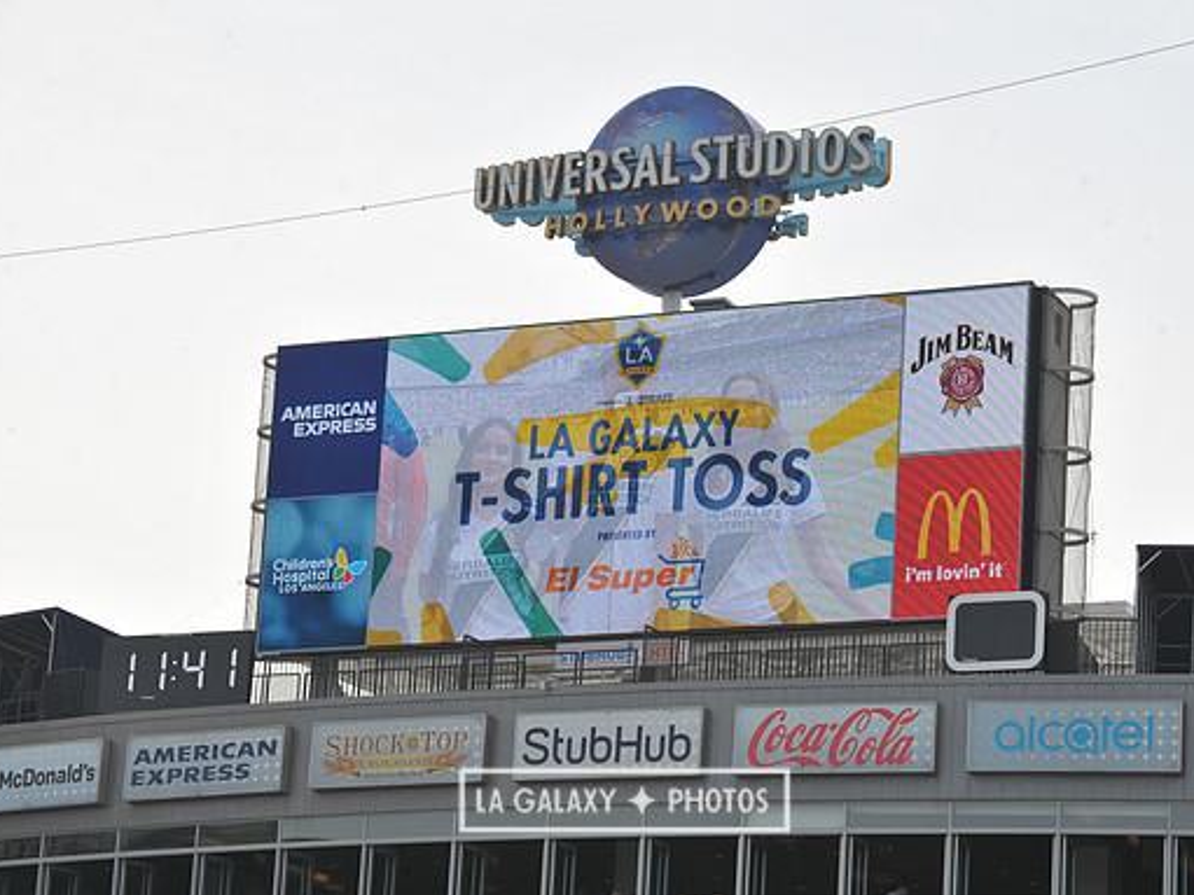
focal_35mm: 131
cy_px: 449
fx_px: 4517
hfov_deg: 15.1
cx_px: 624
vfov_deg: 11.3
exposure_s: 1/500
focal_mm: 120
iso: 250
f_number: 11
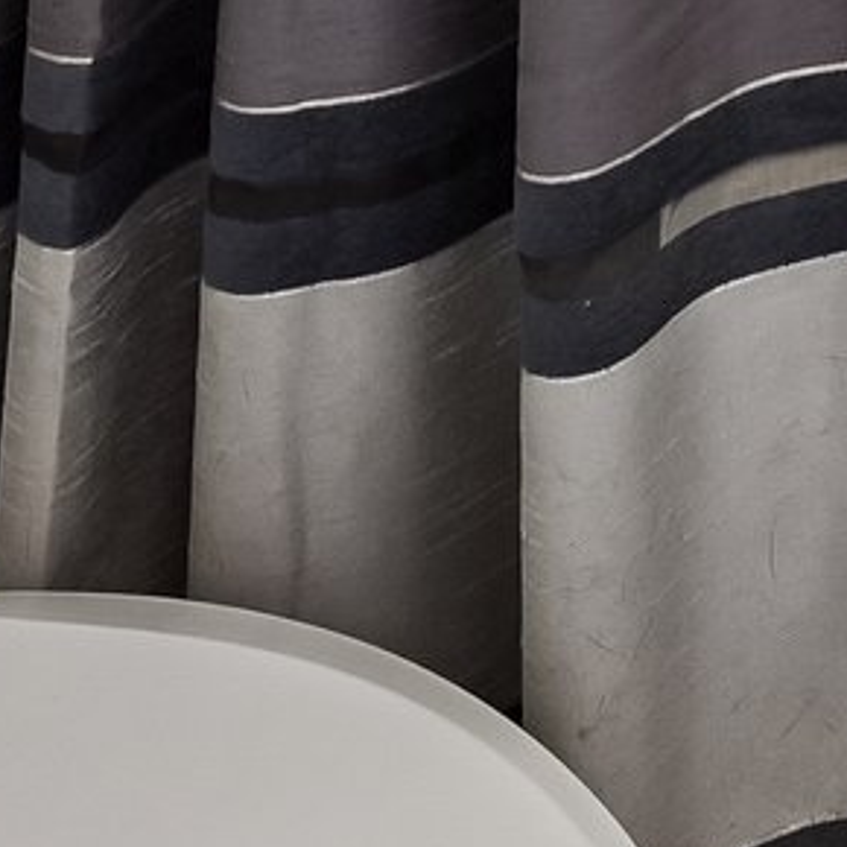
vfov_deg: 14.6
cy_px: -1097
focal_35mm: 84
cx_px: 1455
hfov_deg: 17.4
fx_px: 2325
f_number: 8
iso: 400
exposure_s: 1/5
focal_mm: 14
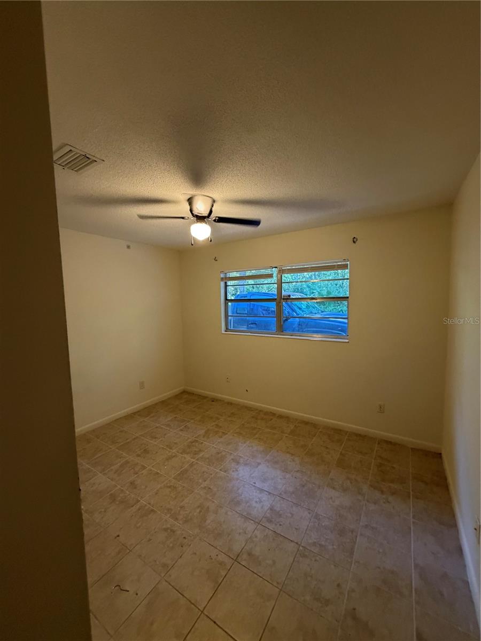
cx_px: 240
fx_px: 259
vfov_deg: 102.1
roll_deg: +3.0
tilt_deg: -3.9
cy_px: 320
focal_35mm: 14
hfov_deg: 85.7
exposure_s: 1/60
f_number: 2.2
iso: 500
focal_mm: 2.22
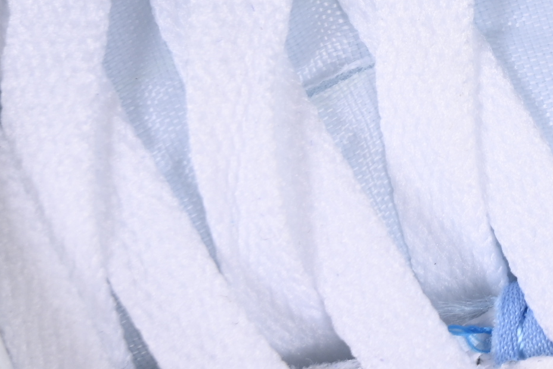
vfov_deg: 6.1
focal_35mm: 225
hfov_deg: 8.9
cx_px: 819
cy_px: -41
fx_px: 3457
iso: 160
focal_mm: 50
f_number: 7.1
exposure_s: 1/80
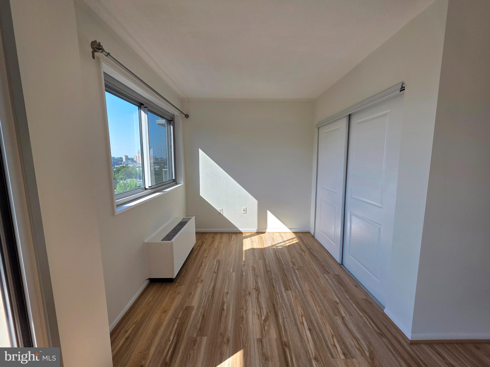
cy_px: 184
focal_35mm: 13
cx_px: 245
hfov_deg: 106.2
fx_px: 184
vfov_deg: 89.9
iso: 40
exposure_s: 1/667
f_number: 1.9
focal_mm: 2.2
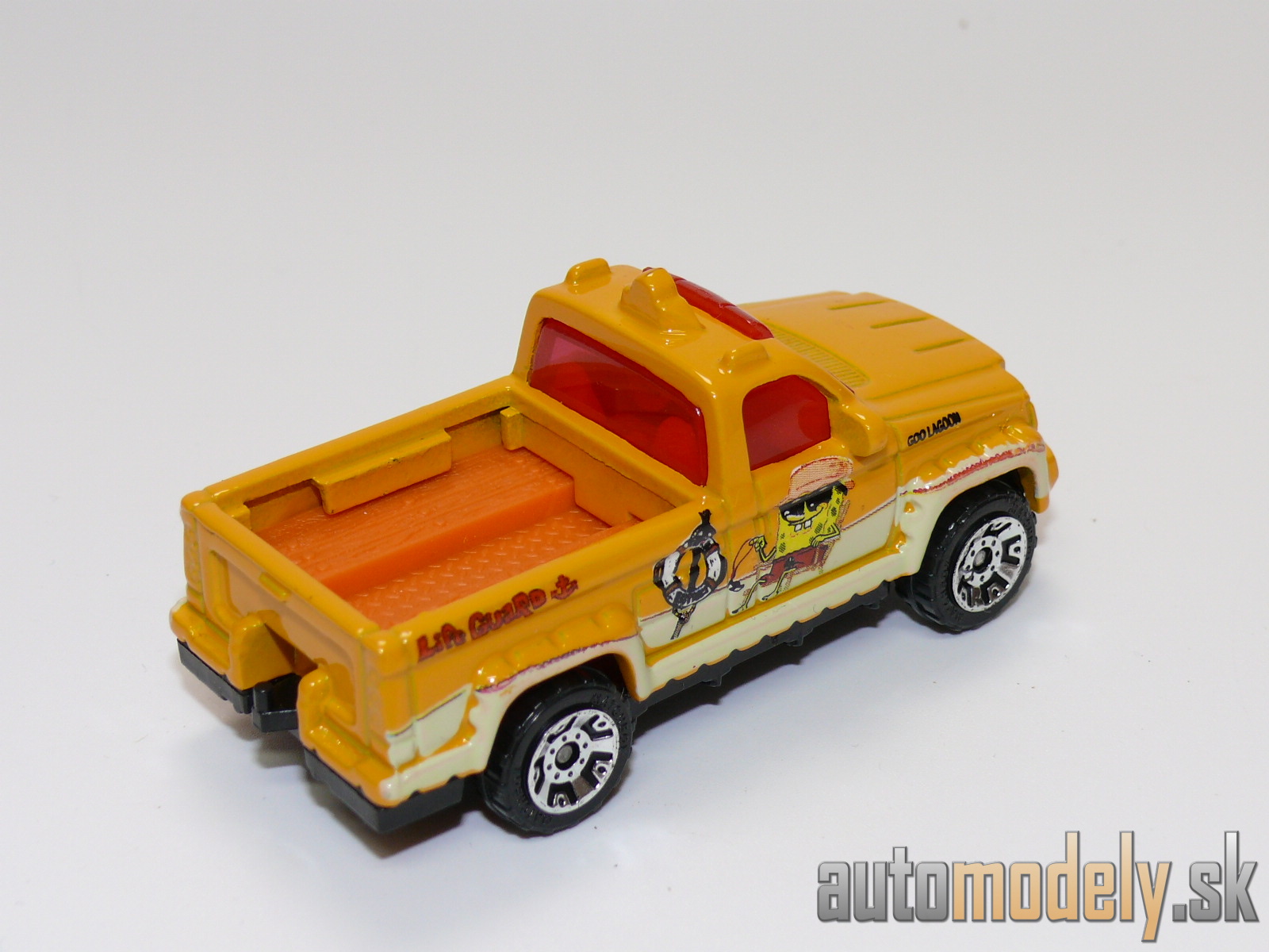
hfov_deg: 26.3
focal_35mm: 74
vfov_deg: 19.9
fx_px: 2713
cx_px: 634
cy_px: 476
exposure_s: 1/30
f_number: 4
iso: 100
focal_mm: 11.2
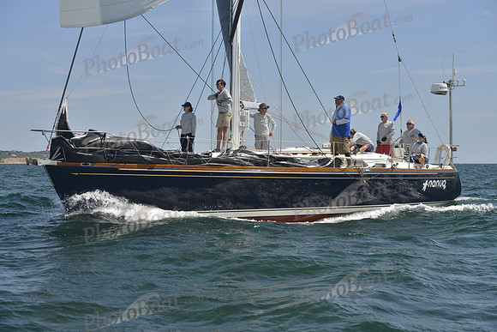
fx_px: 967
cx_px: 248
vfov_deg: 19.5
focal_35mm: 70
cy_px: 166
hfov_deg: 28.8
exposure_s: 1/800
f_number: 7.1
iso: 400
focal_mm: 70
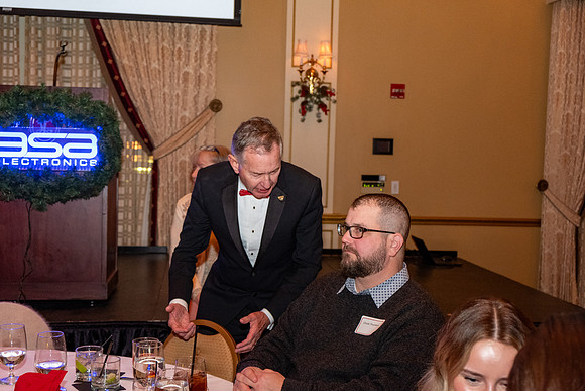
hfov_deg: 45.4
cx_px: 292
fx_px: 699
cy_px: 196
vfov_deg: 31.2
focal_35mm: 43
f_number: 3.2
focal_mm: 28.9
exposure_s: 1/125
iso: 2500
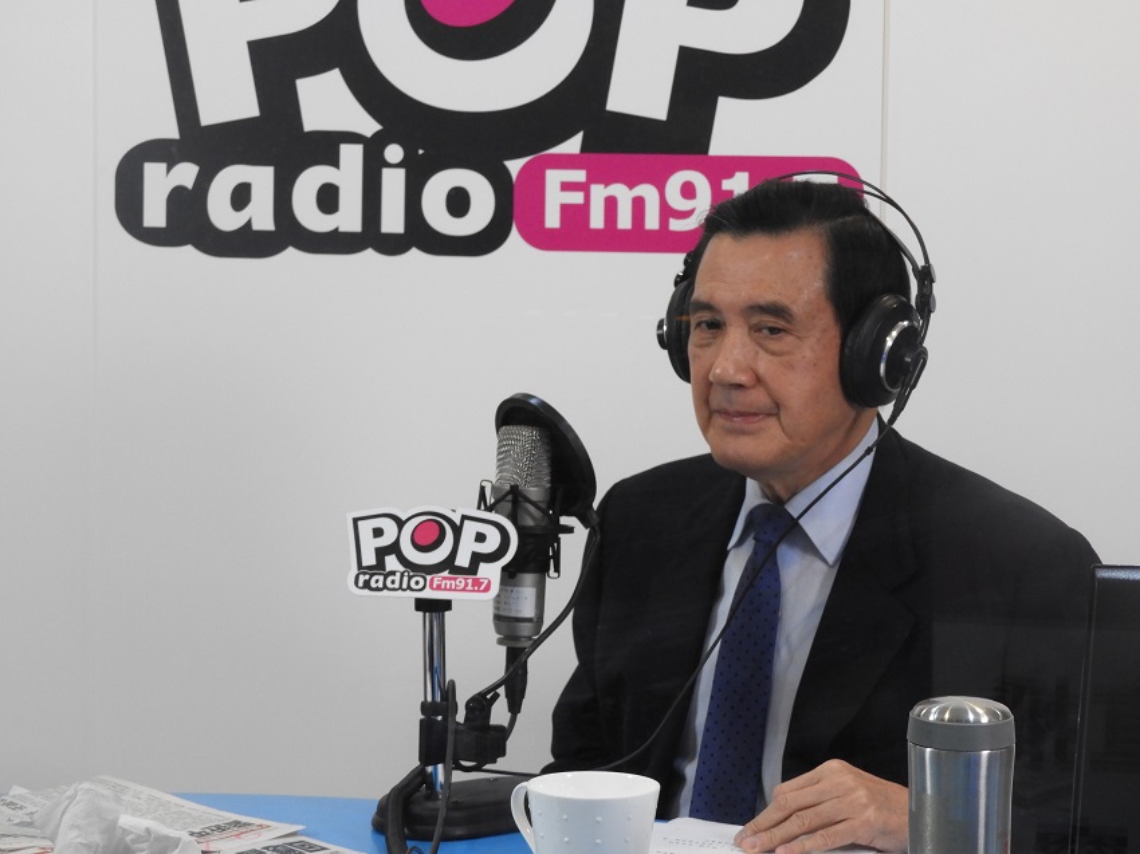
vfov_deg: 15.6
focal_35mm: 95
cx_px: 570
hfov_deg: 20.7
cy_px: 427
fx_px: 3128
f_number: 4.8
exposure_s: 1/30
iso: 400
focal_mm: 17
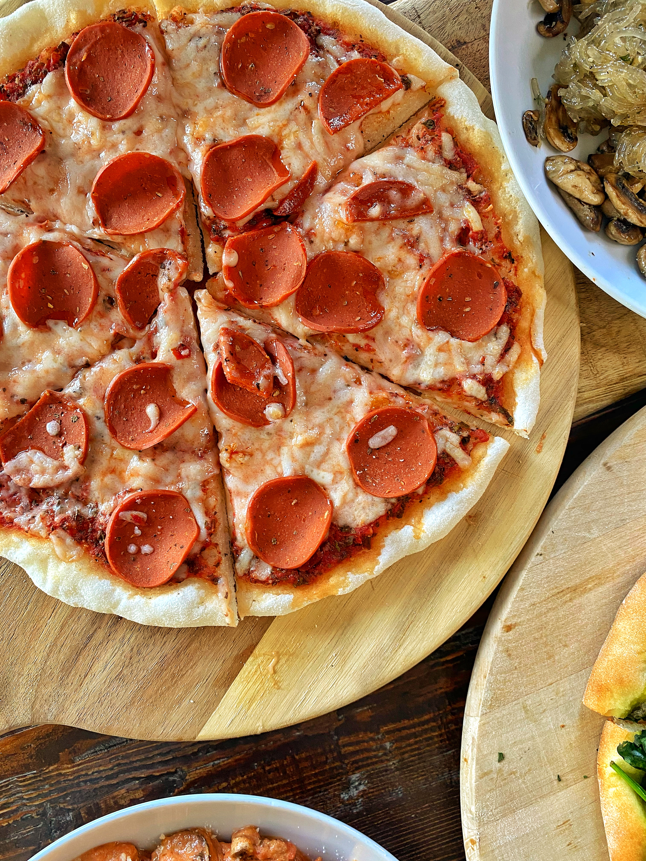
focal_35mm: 26
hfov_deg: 53.1
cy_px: 430
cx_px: 323
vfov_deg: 67.3
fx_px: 647
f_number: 1.8
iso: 125
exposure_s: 1/83
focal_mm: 4.25
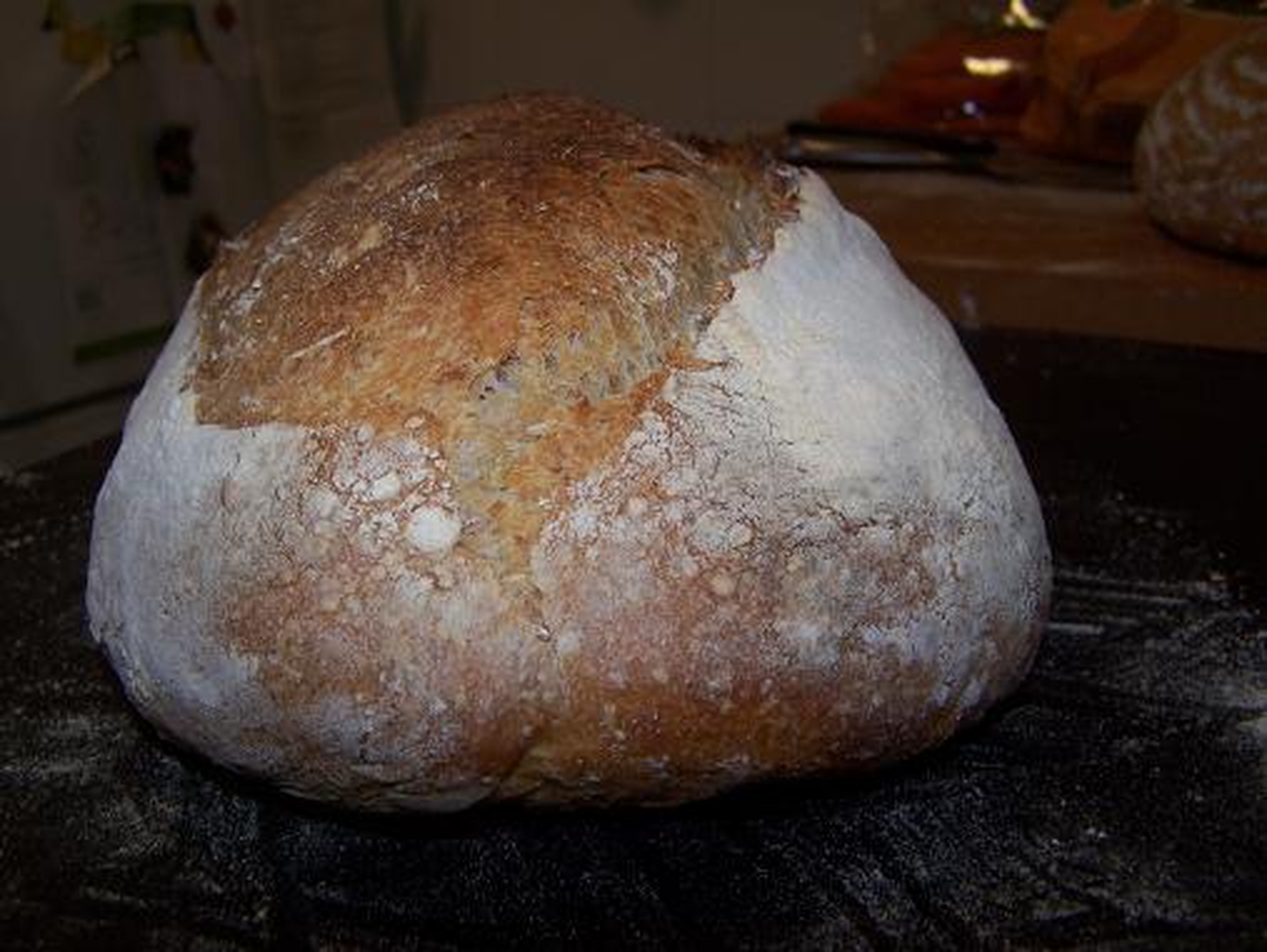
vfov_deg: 37.8
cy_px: 476
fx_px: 1392
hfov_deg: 48.9
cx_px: 634
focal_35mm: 38
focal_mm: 6.3
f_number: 2.8
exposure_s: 1/60
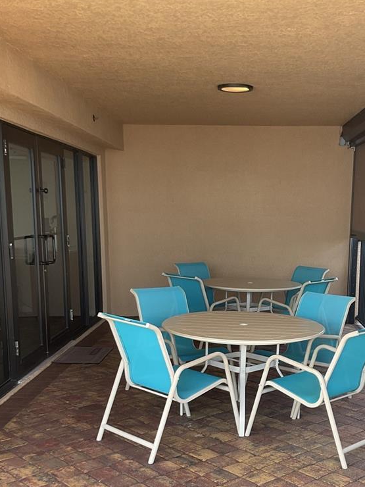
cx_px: 251
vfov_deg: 39.8
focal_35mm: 47
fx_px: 661
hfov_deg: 30.6
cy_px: 334
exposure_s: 1/122
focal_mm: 3
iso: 16
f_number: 1.8
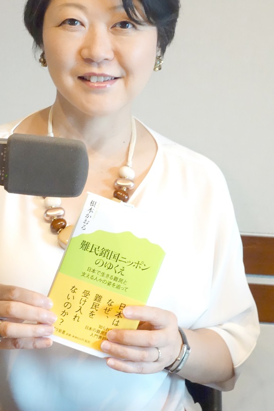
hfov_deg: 16.6
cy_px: 149
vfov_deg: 24.7
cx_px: 95
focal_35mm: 82
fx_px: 936
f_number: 7.1
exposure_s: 1/20
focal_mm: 22.25
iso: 3200
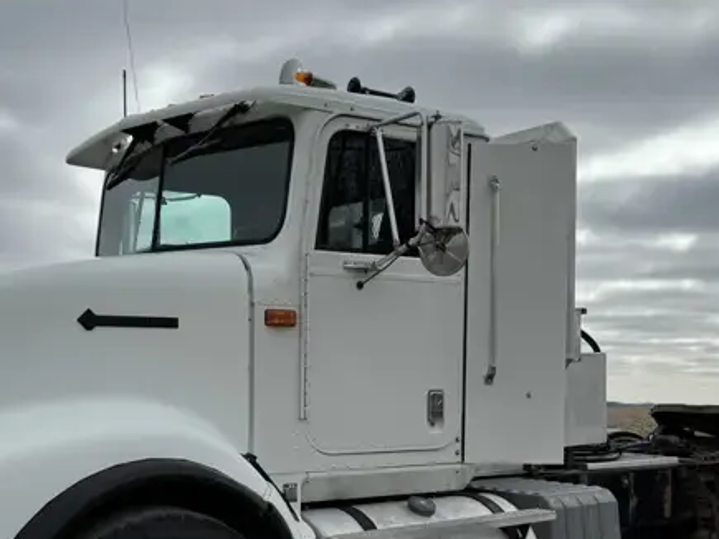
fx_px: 1101
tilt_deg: -1.6
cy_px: 417
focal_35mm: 53
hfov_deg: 36.1
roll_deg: -0.3
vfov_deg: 27.1
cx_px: 291
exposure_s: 1/9009
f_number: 1.78
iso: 80
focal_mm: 6.86
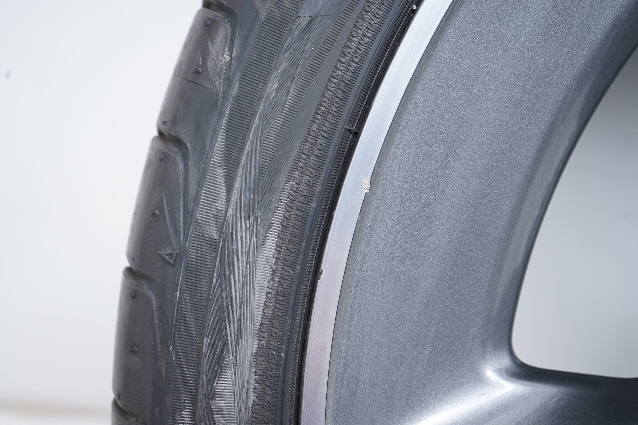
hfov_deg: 38.2
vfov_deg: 26.0
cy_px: 212
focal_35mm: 52
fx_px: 921
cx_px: 319
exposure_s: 1/125
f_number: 5.6
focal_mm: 52
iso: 250
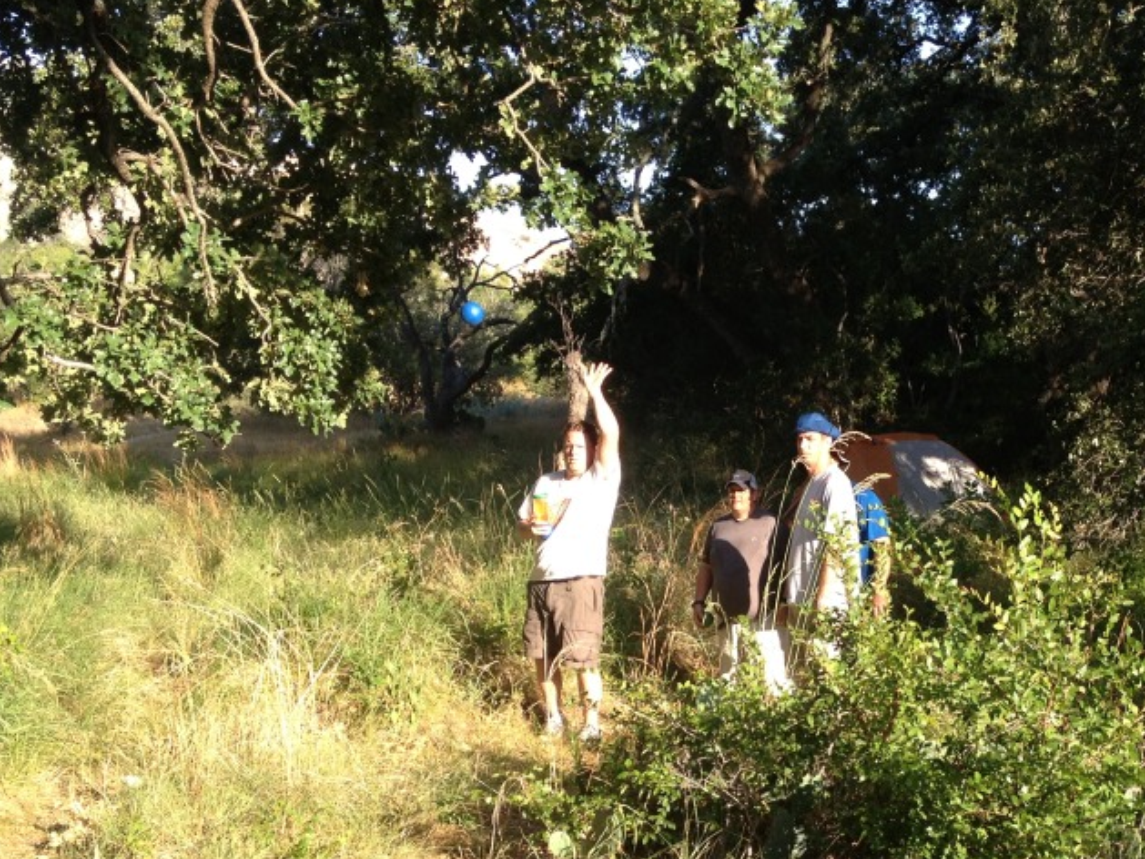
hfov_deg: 33.3
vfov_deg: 25.3
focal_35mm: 57
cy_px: 655
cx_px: 814
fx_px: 1886
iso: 50
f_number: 2.4
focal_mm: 4.28
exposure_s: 1/356
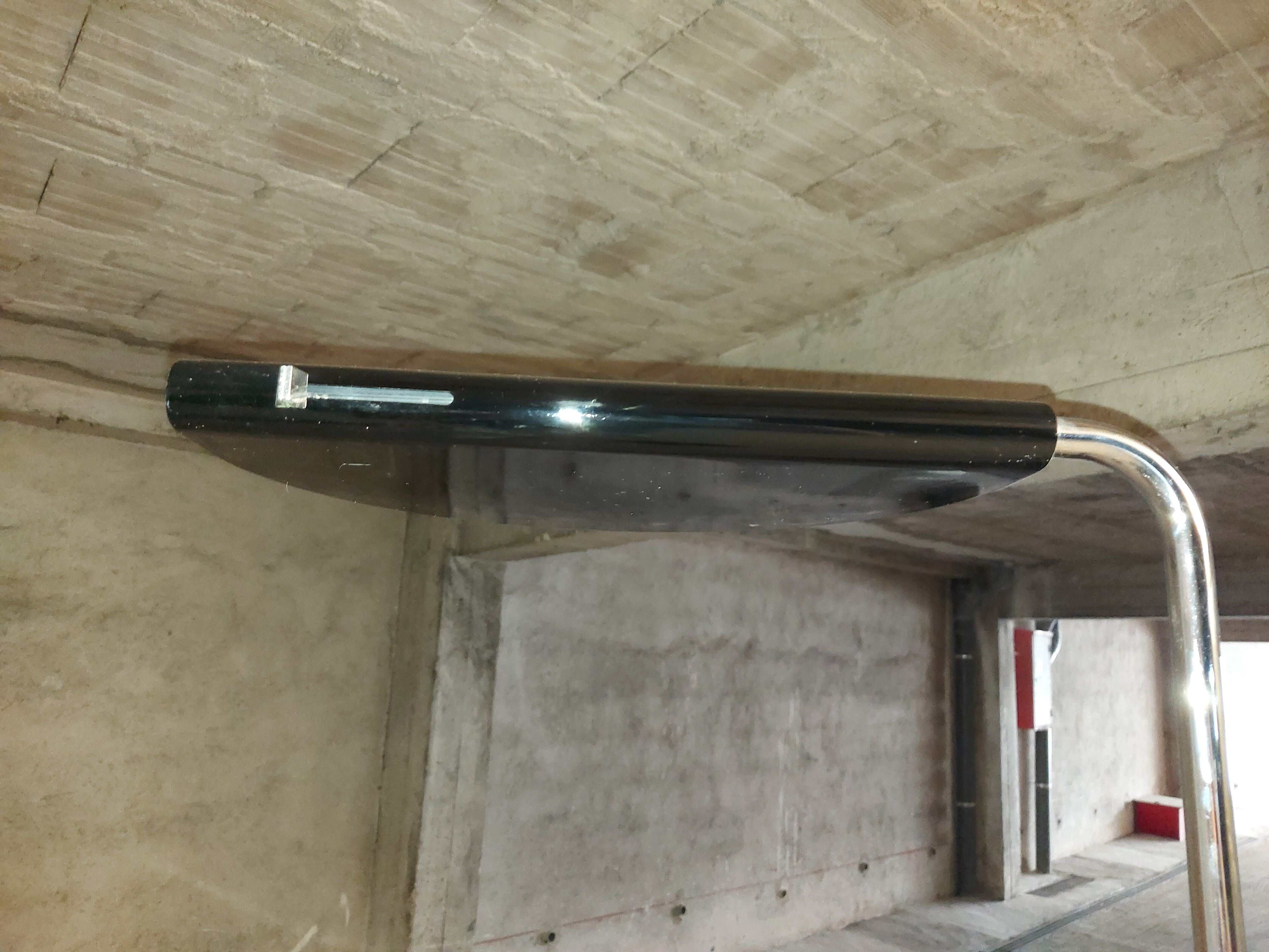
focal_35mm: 24
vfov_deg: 56.8
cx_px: 634
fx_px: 880
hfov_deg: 71.6
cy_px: 476
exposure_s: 1/33
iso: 800
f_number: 1.8
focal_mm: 5.23
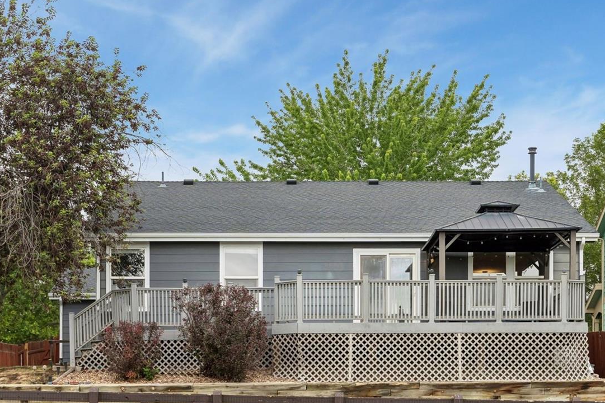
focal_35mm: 74
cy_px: 265
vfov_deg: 18.4
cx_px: 330
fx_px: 1243
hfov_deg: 27.3
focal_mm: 50
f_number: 9
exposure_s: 1/500
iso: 400
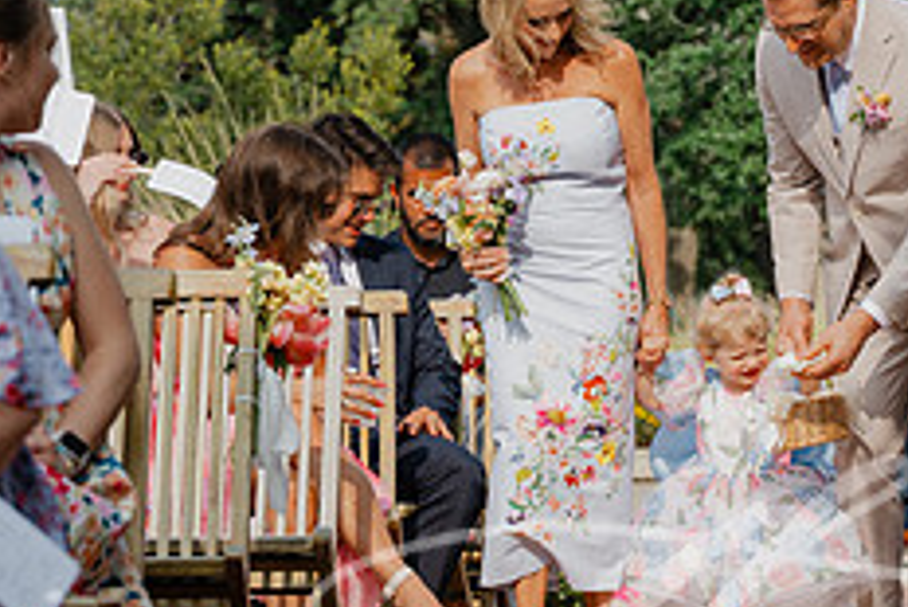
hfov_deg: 10.0
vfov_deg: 6.7
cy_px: 362
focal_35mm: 205
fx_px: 5174
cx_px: 719
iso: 64
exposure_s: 1/640
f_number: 3.5
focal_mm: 70
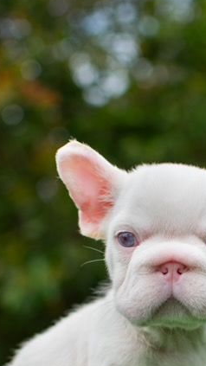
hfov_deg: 11.6
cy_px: 306
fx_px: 1010
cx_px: 170
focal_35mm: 104
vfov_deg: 20.3
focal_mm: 35
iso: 100
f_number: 2.5
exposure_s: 1/1600
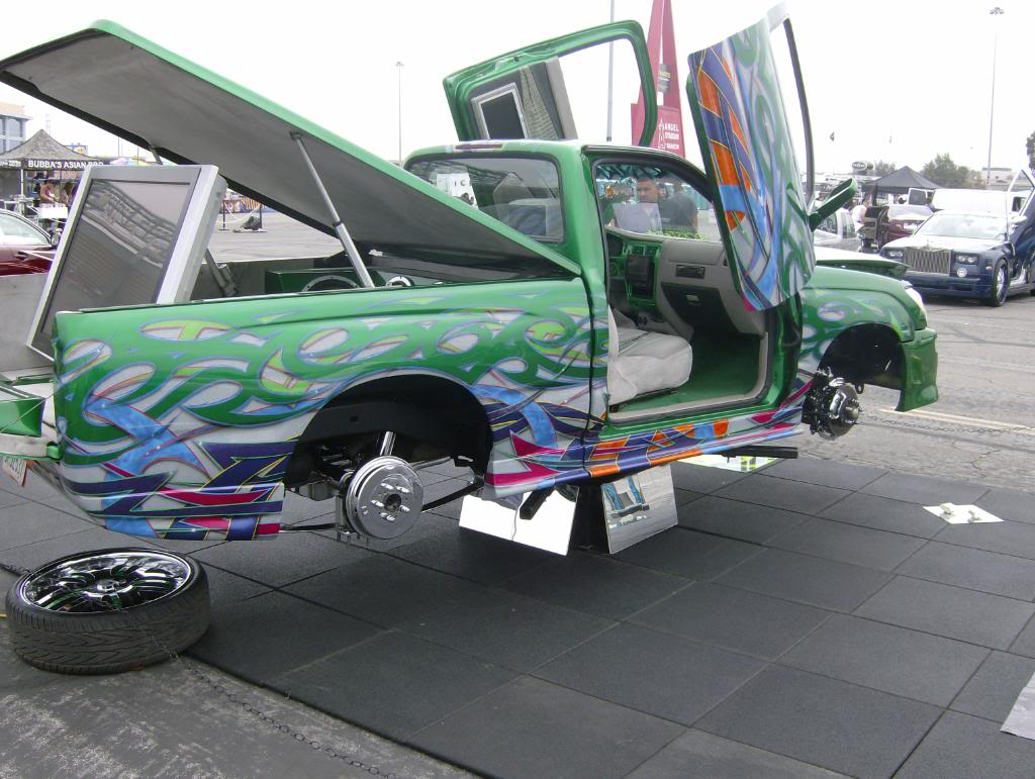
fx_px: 1078
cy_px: 390
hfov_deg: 51.3
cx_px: 518
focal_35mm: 36
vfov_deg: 39.7
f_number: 4.7
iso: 100
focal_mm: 6
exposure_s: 1/316
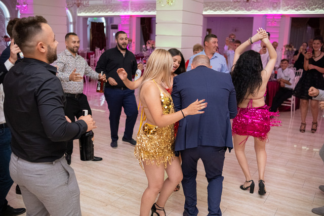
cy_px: 108
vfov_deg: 37.9
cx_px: 162
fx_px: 315
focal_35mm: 35
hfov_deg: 54.4
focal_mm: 23
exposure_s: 1/125
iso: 1600
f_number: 2.2
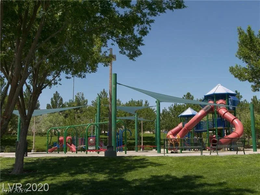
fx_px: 308
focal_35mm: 41
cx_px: 130
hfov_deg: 45.8
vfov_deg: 35.1
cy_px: 98
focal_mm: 8.7
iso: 50
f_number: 8
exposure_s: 1/160
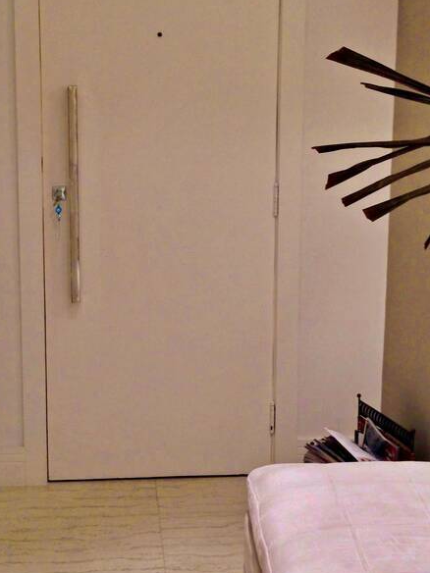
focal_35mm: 61
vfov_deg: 31.6
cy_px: 237
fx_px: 1010
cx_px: 185
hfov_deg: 24.0
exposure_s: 1/20
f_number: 2.4
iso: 80
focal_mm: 4.12
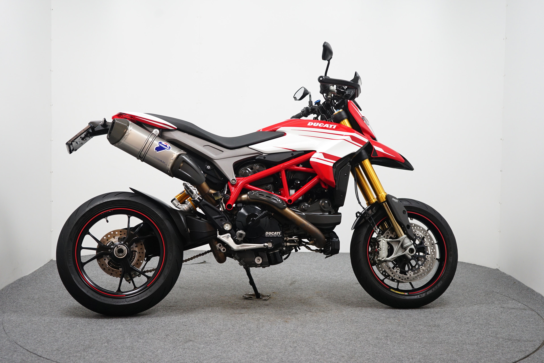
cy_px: 182
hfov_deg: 39.6
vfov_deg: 27.0
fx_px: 755
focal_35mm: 50
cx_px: 272
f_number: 4.5
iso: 1000
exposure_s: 1/60
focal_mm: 50
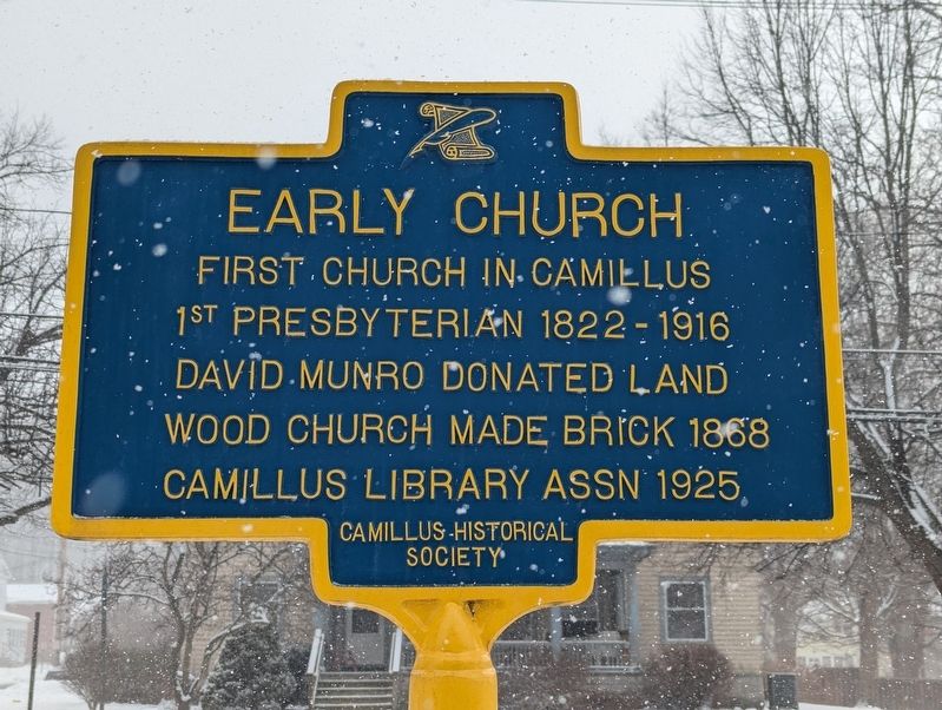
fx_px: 1308
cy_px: 355
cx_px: 471
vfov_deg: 30.4
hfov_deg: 39.6
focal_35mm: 48
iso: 47
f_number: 1.85
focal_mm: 6.81
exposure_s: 1/2000
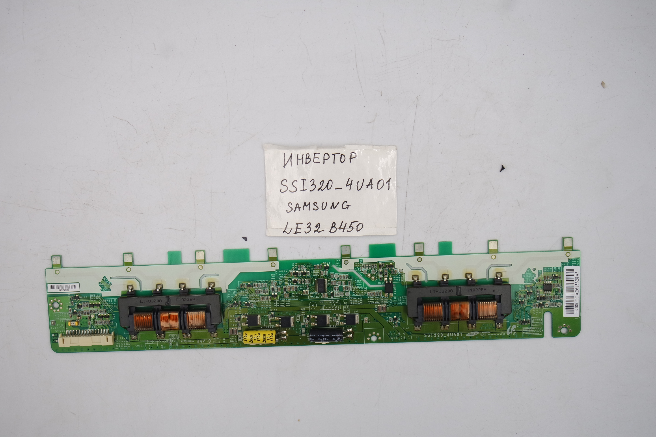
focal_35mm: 45
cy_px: 218
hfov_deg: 43.6
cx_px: 328
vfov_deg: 29.9
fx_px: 820
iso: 160
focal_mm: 17
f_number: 5.6
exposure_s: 1/125
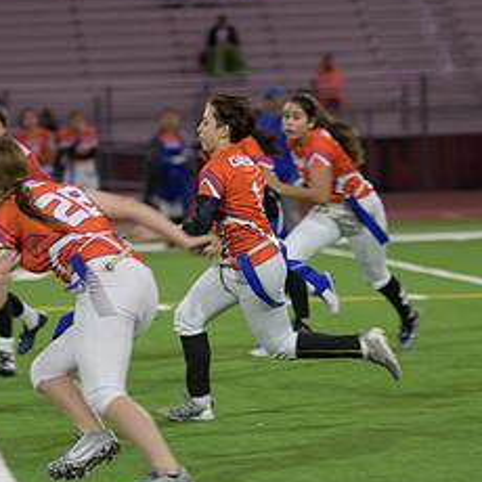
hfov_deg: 6.8
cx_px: 222
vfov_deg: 6.8
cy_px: 240
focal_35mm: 257
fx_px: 4049
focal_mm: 120
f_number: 2.8
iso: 560
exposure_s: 1/200
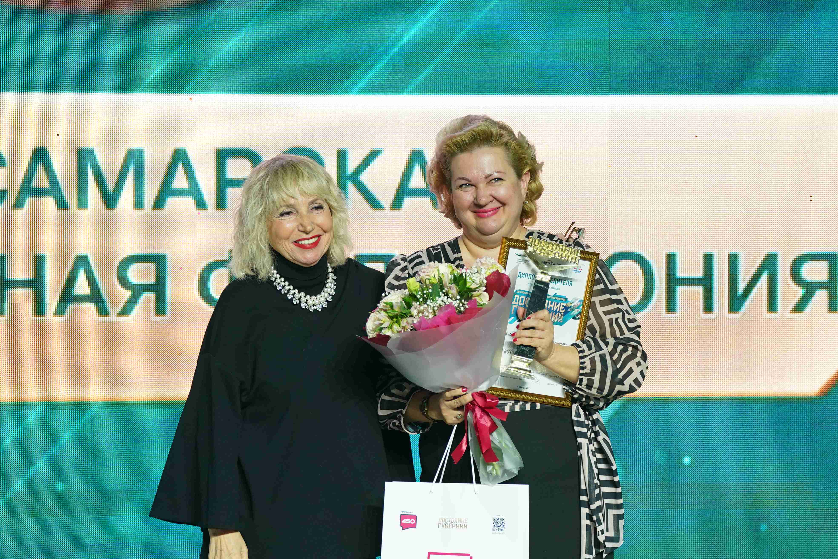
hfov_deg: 8.2
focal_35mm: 252
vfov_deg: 5.5
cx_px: 419
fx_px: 5866
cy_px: 280
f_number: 3.2
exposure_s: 1/320
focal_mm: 168
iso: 1000
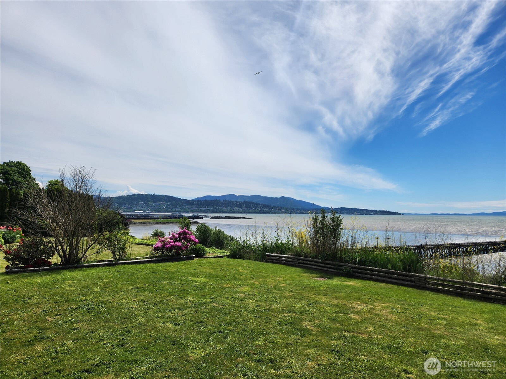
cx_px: 253
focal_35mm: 23
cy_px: 190
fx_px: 336
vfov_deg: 58.9
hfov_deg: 73.9
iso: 20
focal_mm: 5.4
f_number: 1.8
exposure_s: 1/4554
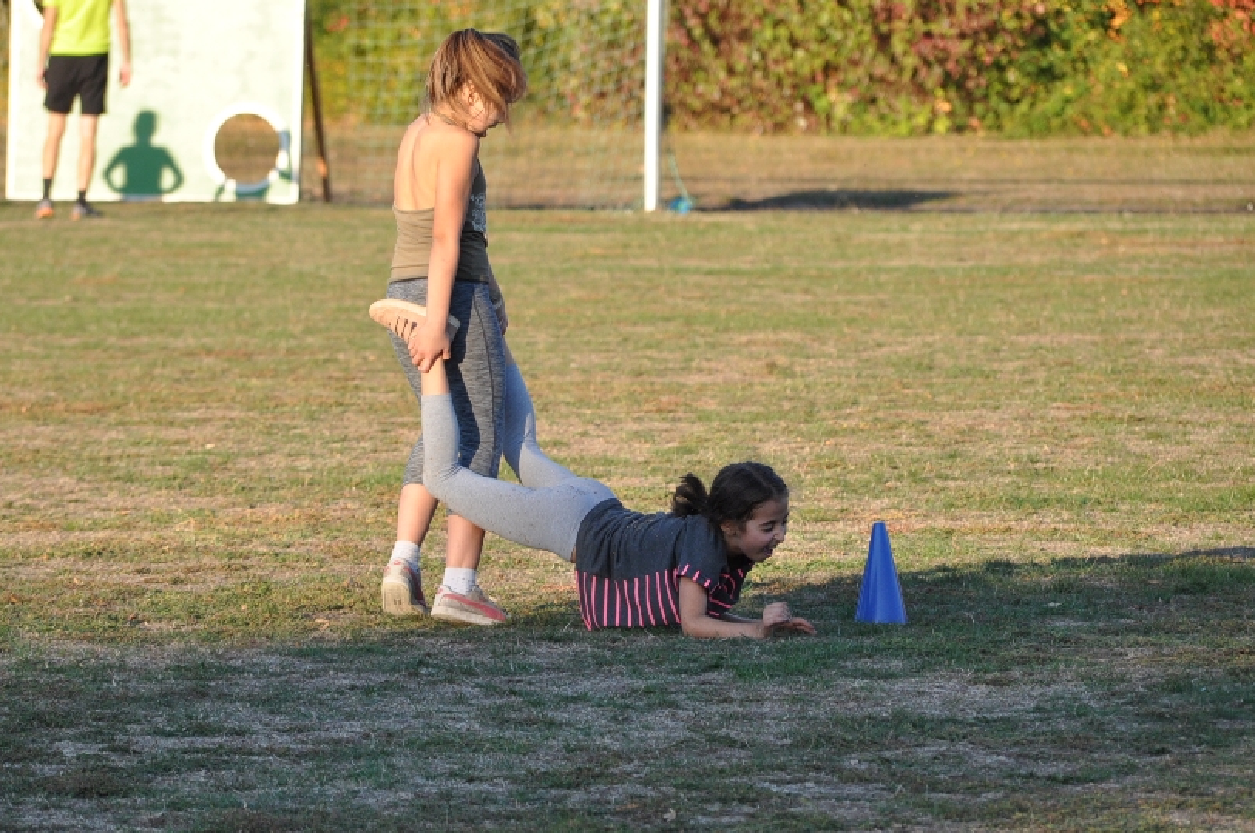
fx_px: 11560
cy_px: 435
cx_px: 600
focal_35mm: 332
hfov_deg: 6.2
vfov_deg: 4.1
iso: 400
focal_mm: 180
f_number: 6
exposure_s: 1/400
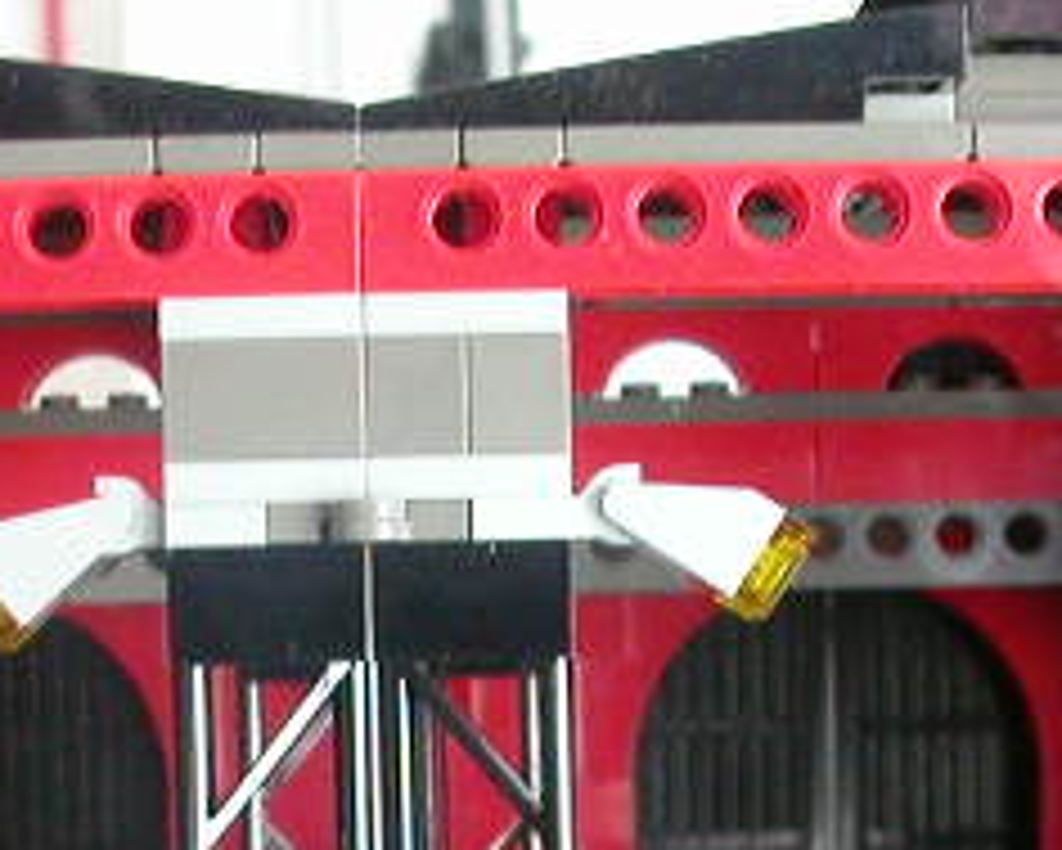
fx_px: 3082
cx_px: 378
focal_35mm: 98
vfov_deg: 15.2
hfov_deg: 19.5
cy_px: 1003
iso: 400
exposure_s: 1/19.7
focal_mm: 5.6
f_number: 2.7
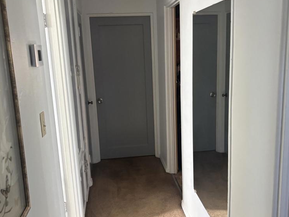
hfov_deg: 51.3
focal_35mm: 36
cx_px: 159
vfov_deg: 39.6
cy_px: 113
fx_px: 301
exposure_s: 1/60
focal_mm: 5.96
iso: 250
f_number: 1.6
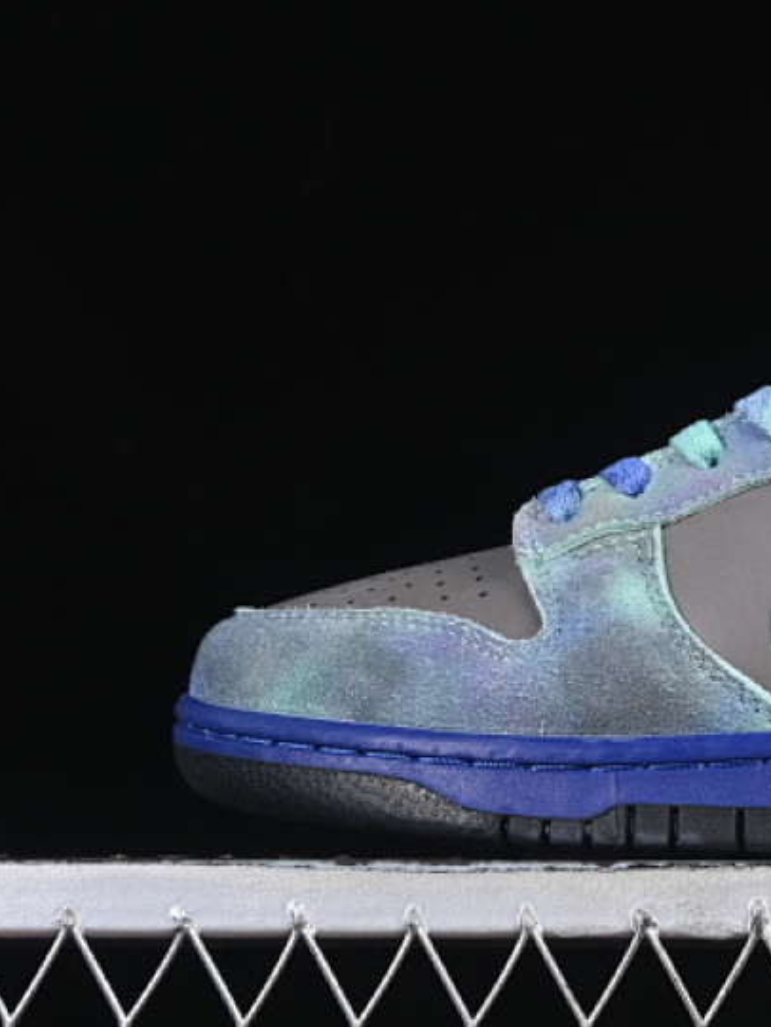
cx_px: 894
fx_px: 4275
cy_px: 439
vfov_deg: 13.7
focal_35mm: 144
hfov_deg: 10.2
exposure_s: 1/60
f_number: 7.1
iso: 160
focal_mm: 50
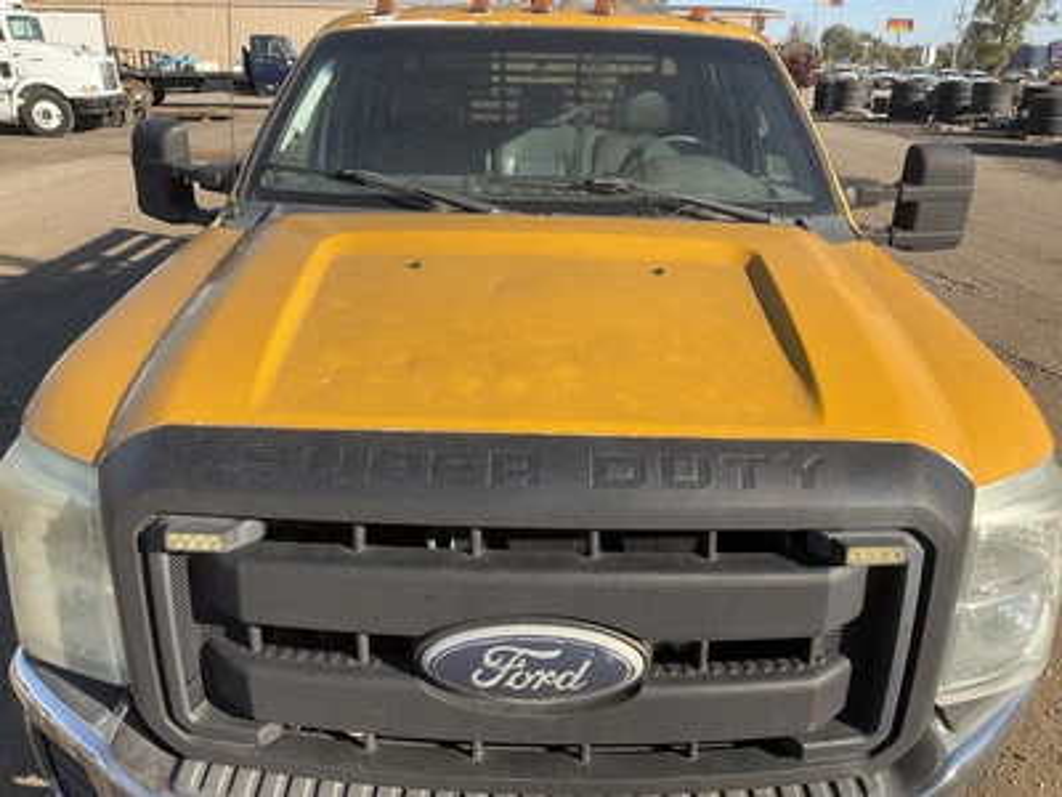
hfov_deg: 61.7
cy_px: 398
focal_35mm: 29
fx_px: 890
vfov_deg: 48.2
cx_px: 531
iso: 25
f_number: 1.8
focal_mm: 3
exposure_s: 1/997
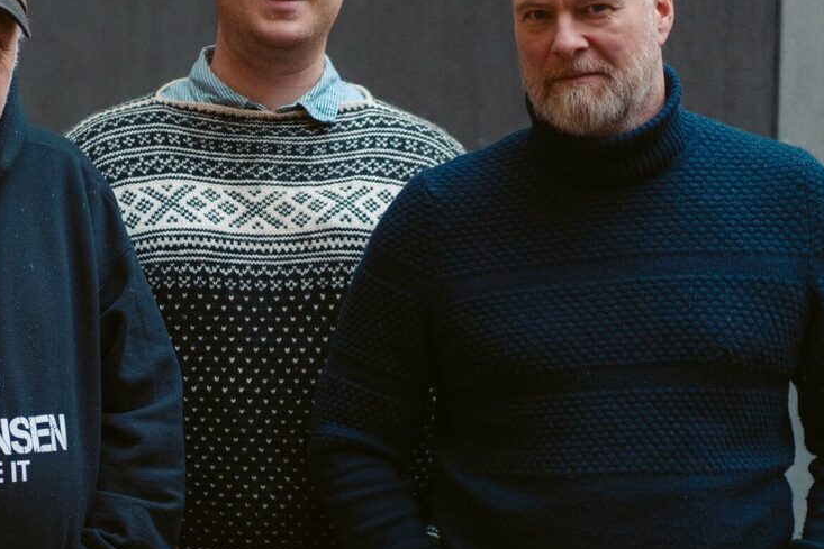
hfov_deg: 16.9
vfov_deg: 11.4
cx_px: 114
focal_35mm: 120
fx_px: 2747
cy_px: 236
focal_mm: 55
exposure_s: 1/1600
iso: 1250
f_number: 1.8
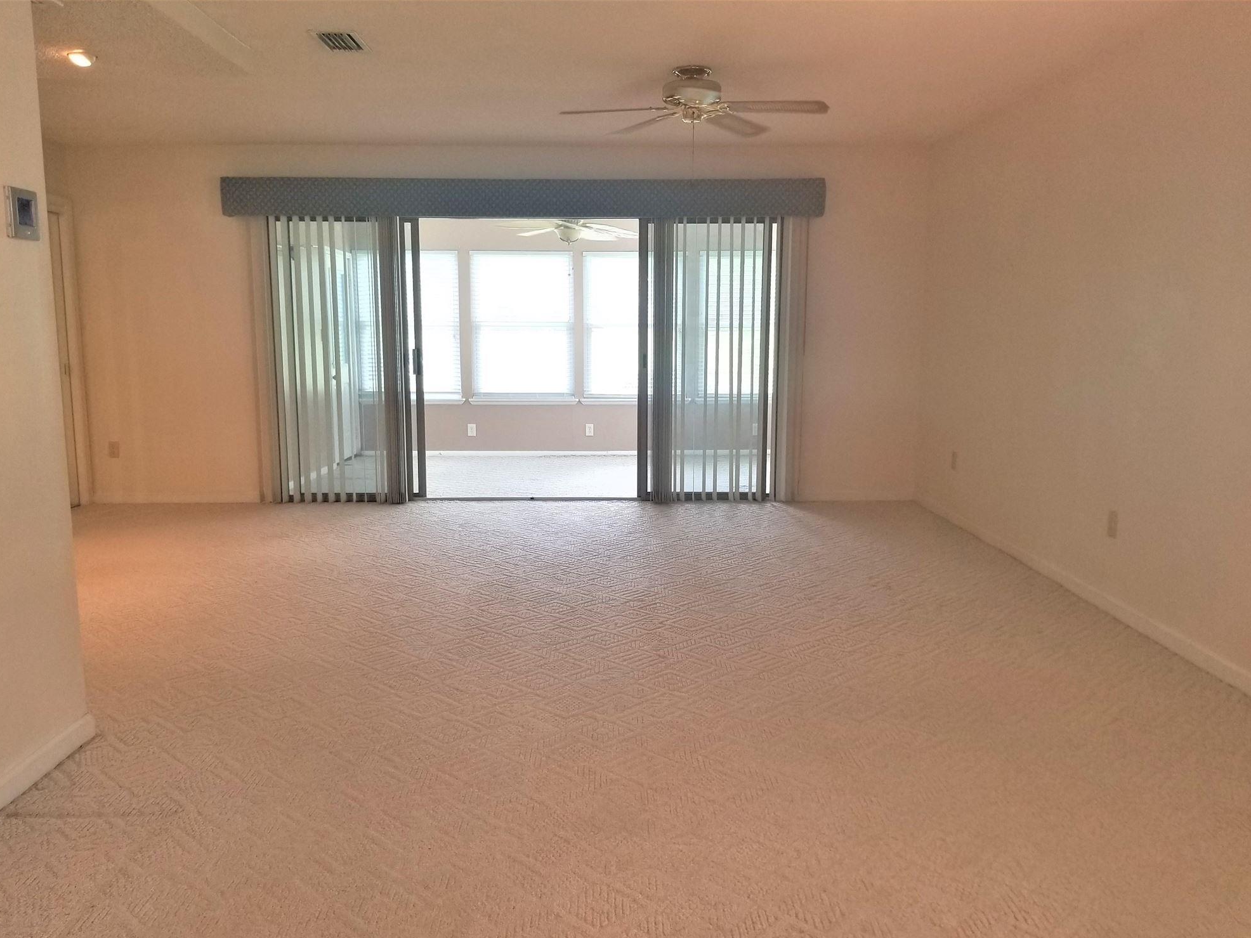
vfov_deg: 51.3
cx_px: 612
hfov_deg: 65.3
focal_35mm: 27
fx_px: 976
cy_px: 486
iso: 80
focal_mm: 4.3
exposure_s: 1/60
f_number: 1.7
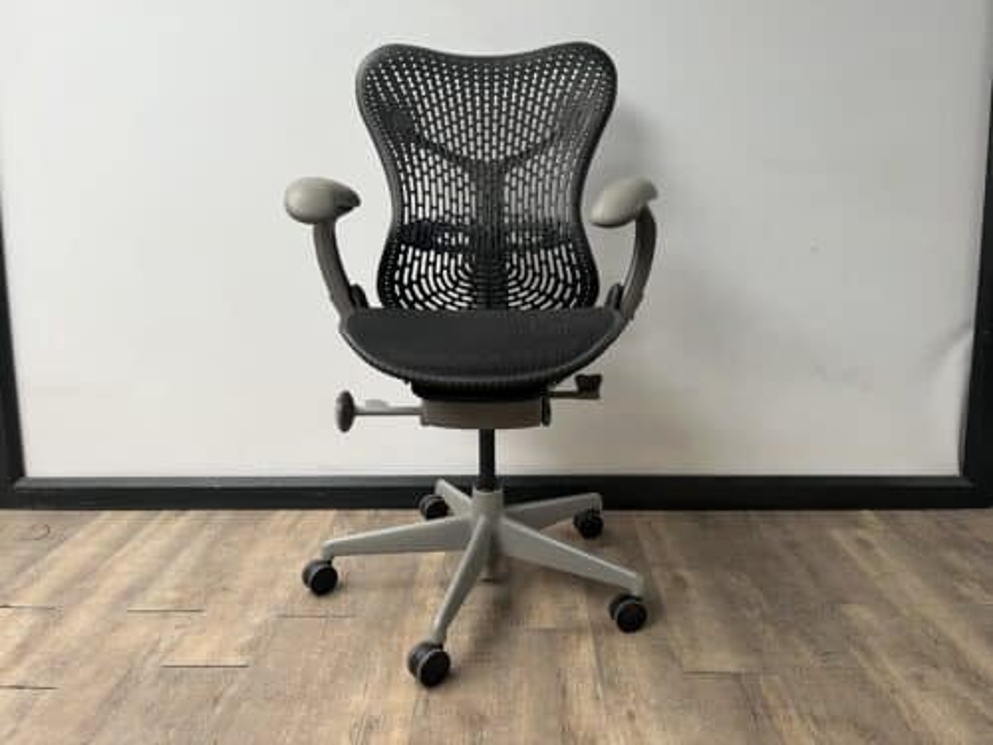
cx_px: 496
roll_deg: +1.2
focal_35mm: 26
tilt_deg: -15.0
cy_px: 372
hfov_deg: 67.3
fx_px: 746
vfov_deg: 53.1
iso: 125
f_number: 1.6
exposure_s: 1/64
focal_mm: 5.1
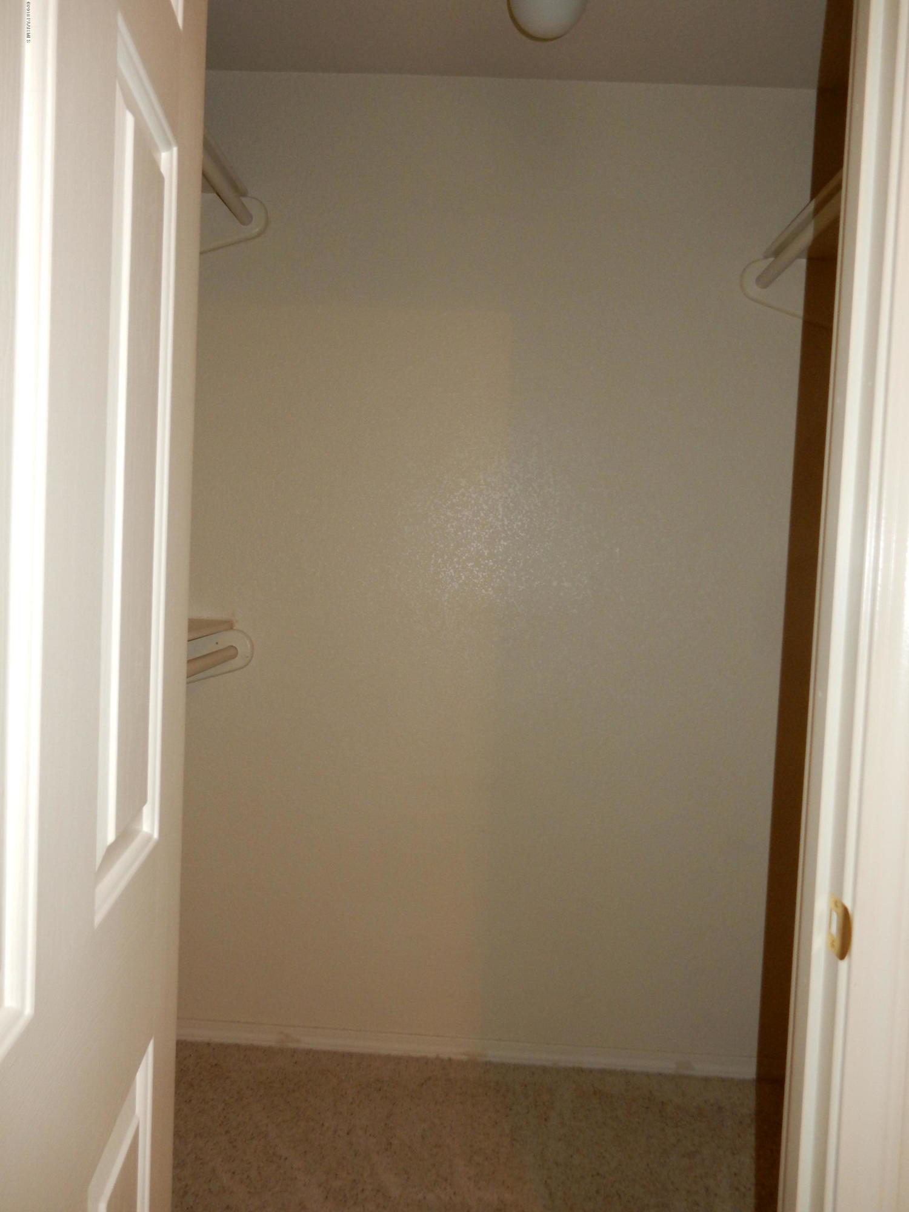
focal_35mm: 25
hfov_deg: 54.9
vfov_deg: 69.4
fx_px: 875
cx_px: 454
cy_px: 606
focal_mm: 4.5
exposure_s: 1/30
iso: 200
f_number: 3.7
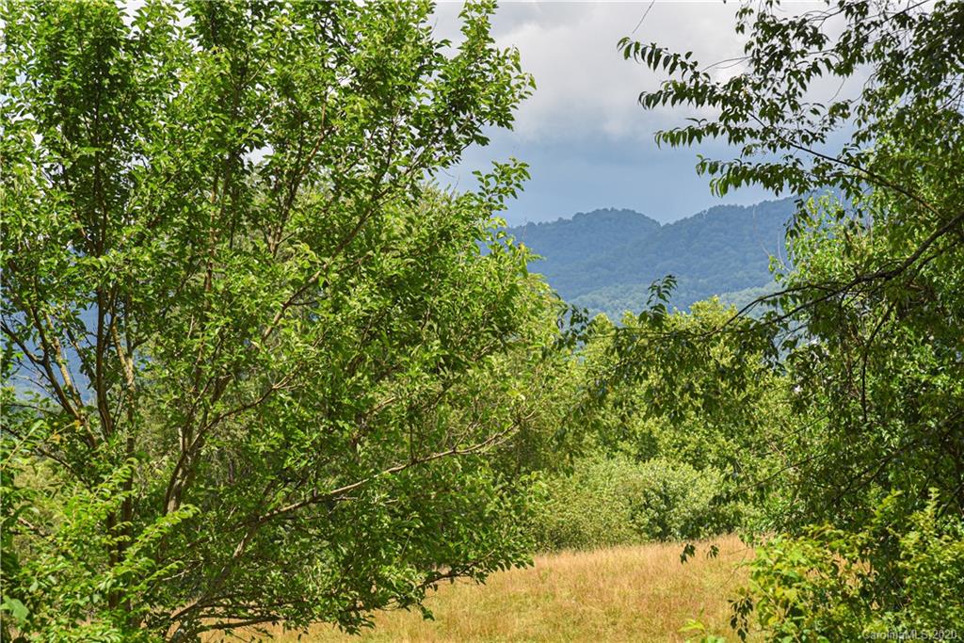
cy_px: 322
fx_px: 3214
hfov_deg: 17.1
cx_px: 482
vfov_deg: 11.4
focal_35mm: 120
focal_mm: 120
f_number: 8
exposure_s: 1/250
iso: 640
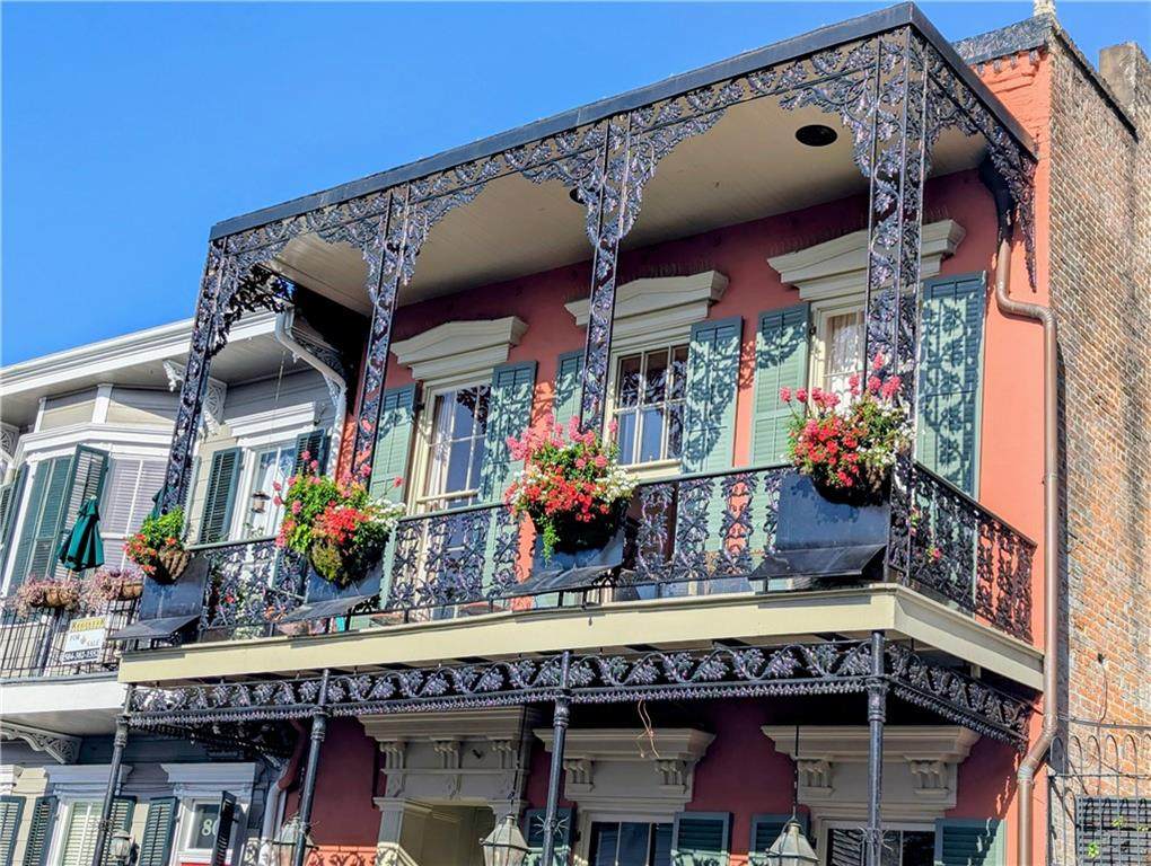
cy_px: 433
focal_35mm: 48
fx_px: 1598
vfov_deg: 30.3
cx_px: 576
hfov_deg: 39.6
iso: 43
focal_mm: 6.81
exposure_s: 1/2710
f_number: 1.85
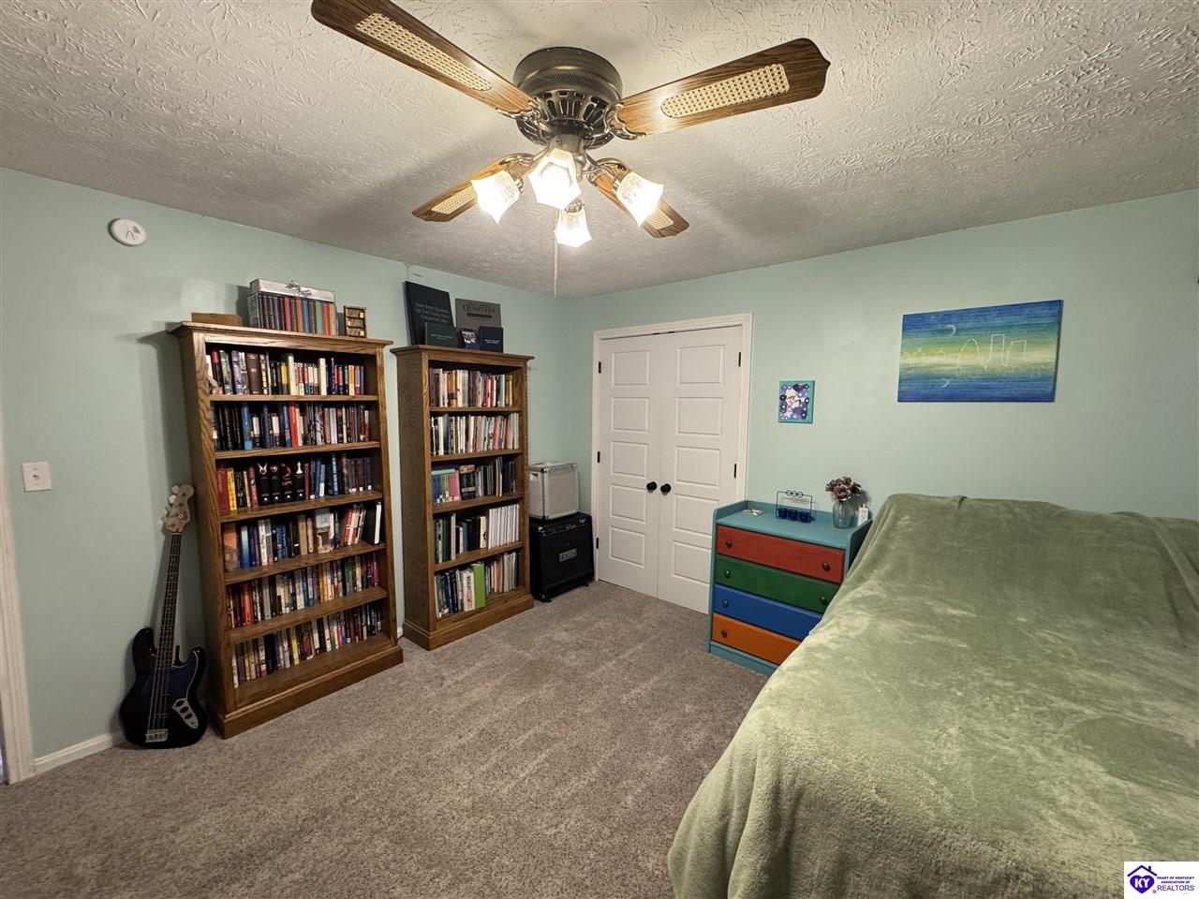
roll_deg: -1.2
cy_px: 450
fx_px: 485
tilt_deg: -5.7
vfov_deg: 85.7
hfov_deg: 102.1
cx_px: 600
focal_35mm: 14
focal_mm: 2.22
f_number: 2.2
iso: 400
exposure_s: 1/60
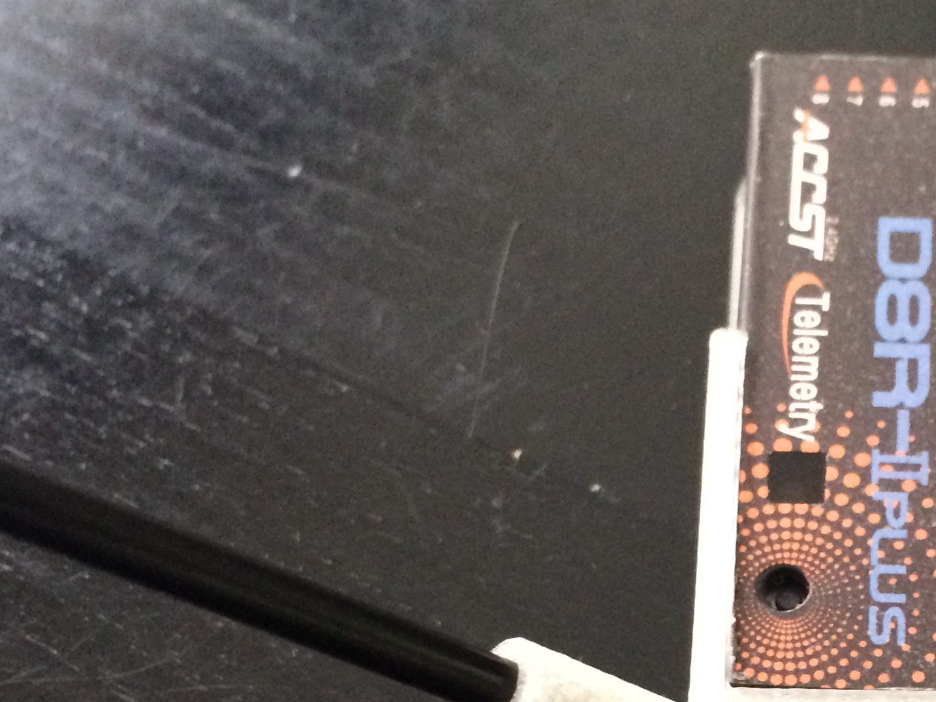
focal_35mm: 66
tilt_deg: -62.6
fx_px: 1785
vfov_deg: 21.9
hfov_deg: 28.2
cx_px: 852
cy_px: 574
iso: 320
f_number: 2.2
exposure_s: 1/17
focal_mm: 4.15
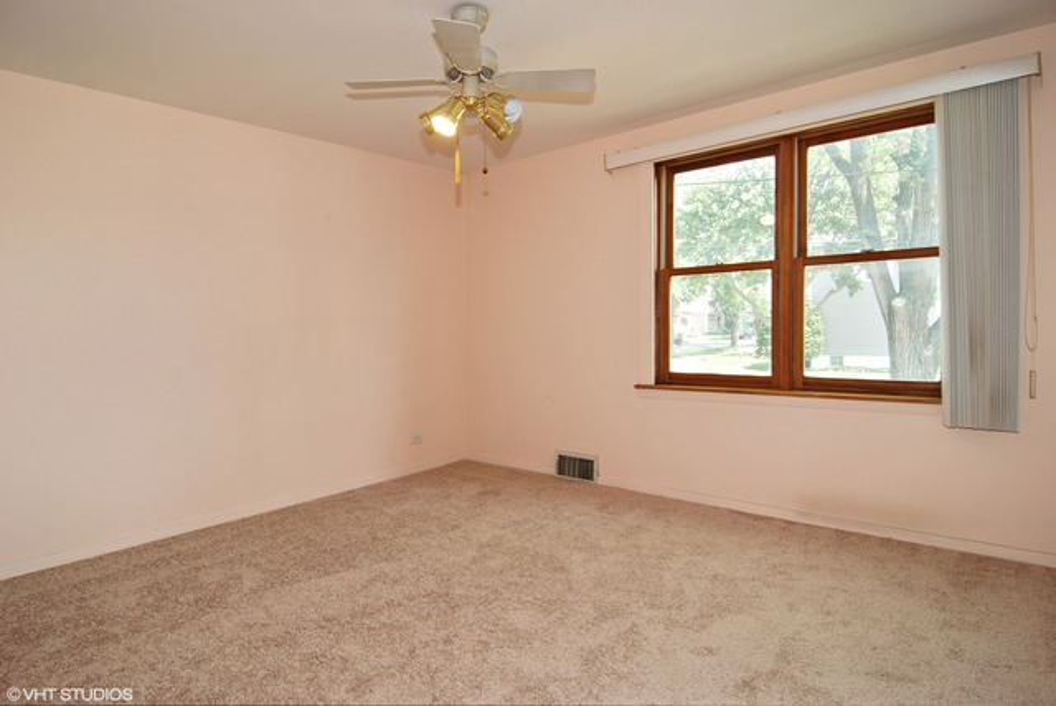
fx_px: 528
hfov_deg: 89.9
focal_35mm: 18
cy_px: 353
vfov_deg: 67.5
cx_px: 528
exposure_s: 1/13
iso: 100
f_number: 5.6
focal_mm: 12
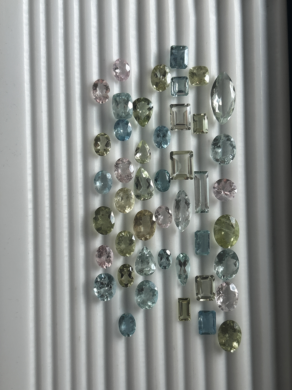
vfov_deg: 36.8
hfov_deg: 28.0
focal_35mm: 52
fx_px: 585
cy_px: 195
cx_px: 146
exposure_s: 1/165
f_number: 1.5
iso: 40
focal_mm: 5.7
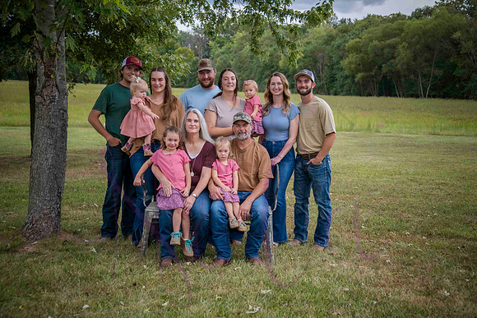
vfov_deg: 27.0
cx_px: 238
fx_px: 663
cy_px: 159
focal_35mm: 50
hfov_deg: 39.6
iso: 400
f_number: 4.2
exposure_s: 1/640
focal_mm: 50
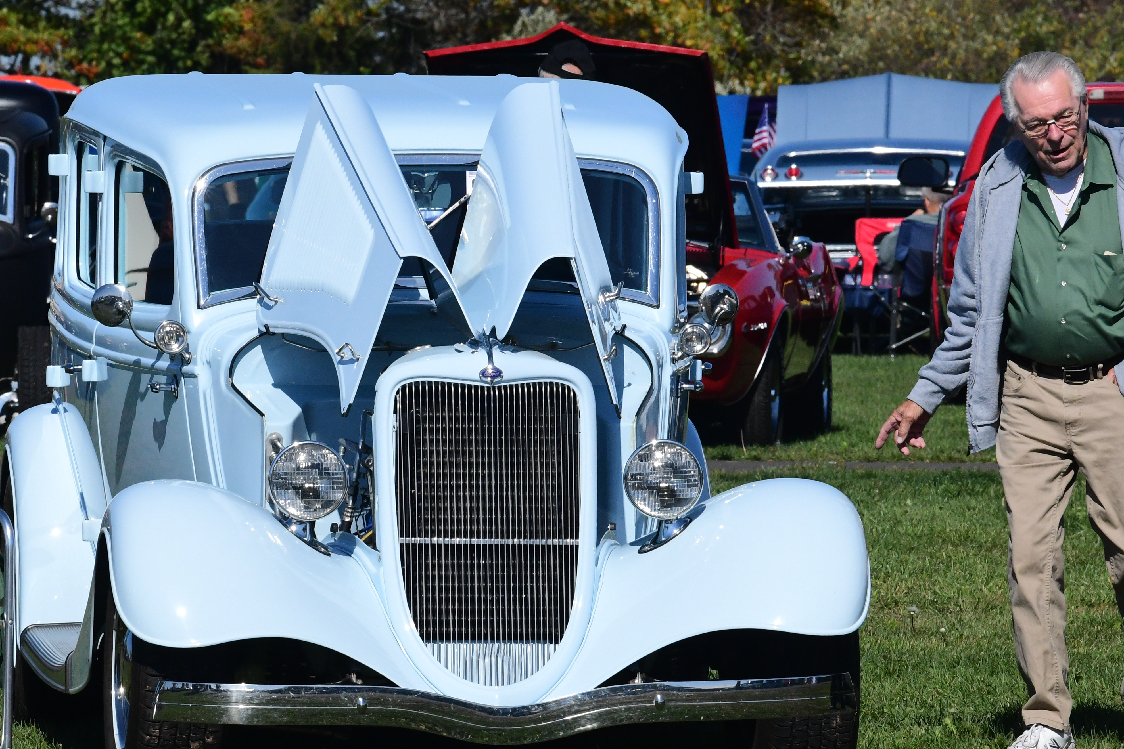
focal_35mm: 422
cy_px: 376
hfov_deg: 4.9
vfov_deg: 3.3
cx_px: 553
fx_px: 13175
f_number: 14
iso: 1600
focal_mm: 200
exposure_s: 1/3200
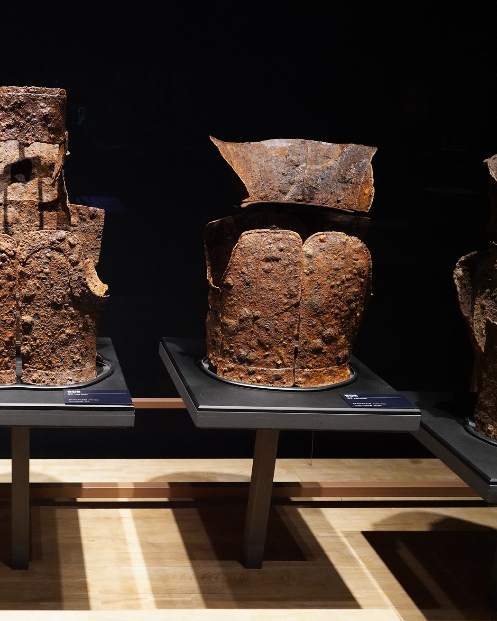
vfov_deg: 42.9
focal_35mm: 43
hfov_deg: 32.9
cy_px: 314
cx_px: 37
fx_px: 791
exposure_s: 1/100
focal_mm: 30
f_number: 6.3
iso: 8000
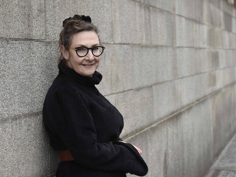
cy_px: 89
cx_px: 125
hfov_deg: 23.0
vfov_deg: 17.4
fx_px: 579
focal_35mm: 85
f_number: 6.3
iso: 1250
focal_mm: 78
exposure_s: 1/160
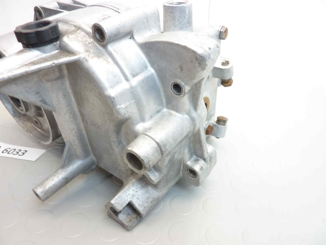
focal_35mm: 25
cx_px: 163
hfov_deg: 69.4
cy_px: 122
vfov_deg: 54.9
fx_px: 235
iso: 80
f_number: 3.3
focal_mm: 4.1
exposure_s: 1/8
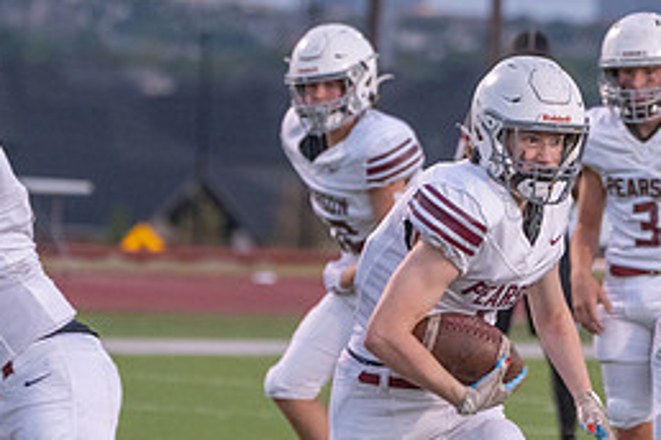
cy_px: 321
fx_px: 9345
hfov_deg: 4.1
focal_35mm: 509
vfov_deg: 2.7
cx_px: 384
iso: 6400
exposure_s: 1/1000
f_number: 5.6
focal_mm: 226
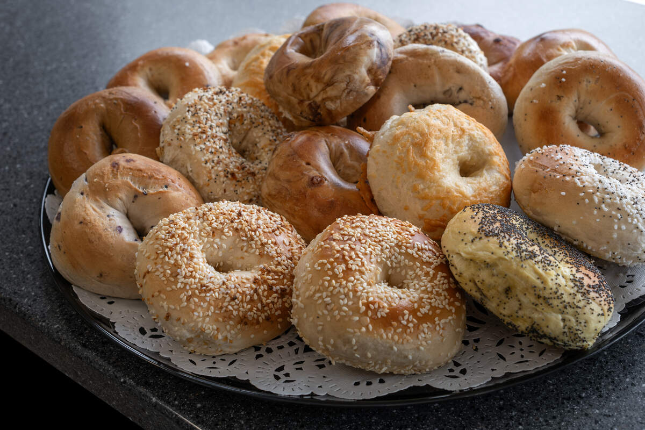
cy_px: 215
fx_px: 896
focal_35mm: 50
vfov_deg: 27.0
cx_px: 322
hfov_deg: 39.6
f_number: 5
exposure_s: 1/250
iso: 1000
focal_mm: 33
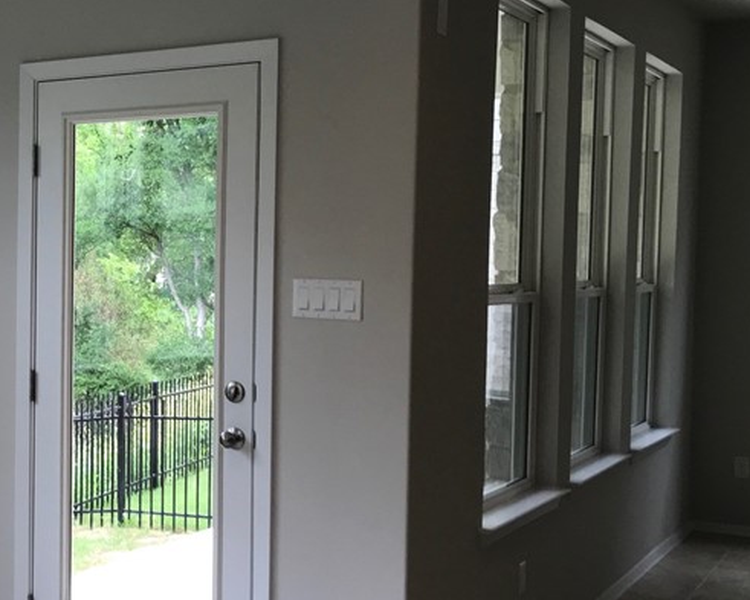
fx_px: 1265
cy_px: 307
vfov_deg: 26.7
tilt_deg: -2.3
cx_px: 35
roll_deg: -0.2
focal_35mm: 57
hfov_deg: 31.1
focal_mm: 3.99
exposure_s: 1/120
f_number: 1.8
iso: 40
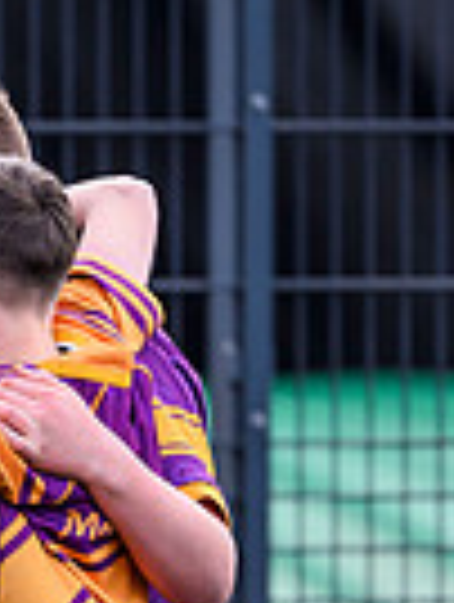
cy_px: 841
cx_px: -573
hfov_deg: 0.6
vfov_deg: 0.9
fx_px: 40372
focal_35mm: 2316
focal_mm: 400
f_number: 3.5
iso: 500
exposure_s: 1/1250
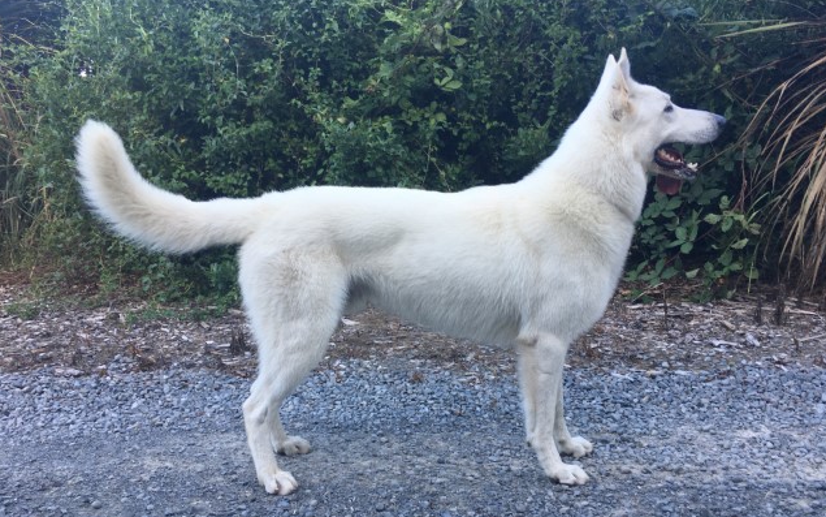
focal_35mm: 31
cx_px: 414
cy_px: 286
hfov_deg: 61.2
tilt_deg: -10.1
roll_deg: +1.9
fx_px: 698
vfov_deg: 40.6
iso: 25
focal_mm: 4.15
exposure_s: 1/100
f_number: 2.2
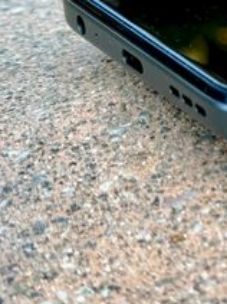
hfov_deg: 8.5
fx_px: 1435
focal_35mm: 164
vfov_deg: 11.9
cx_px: 465
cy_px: -6
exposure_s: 1/312
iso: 64
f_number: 1.78
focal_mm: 6.76
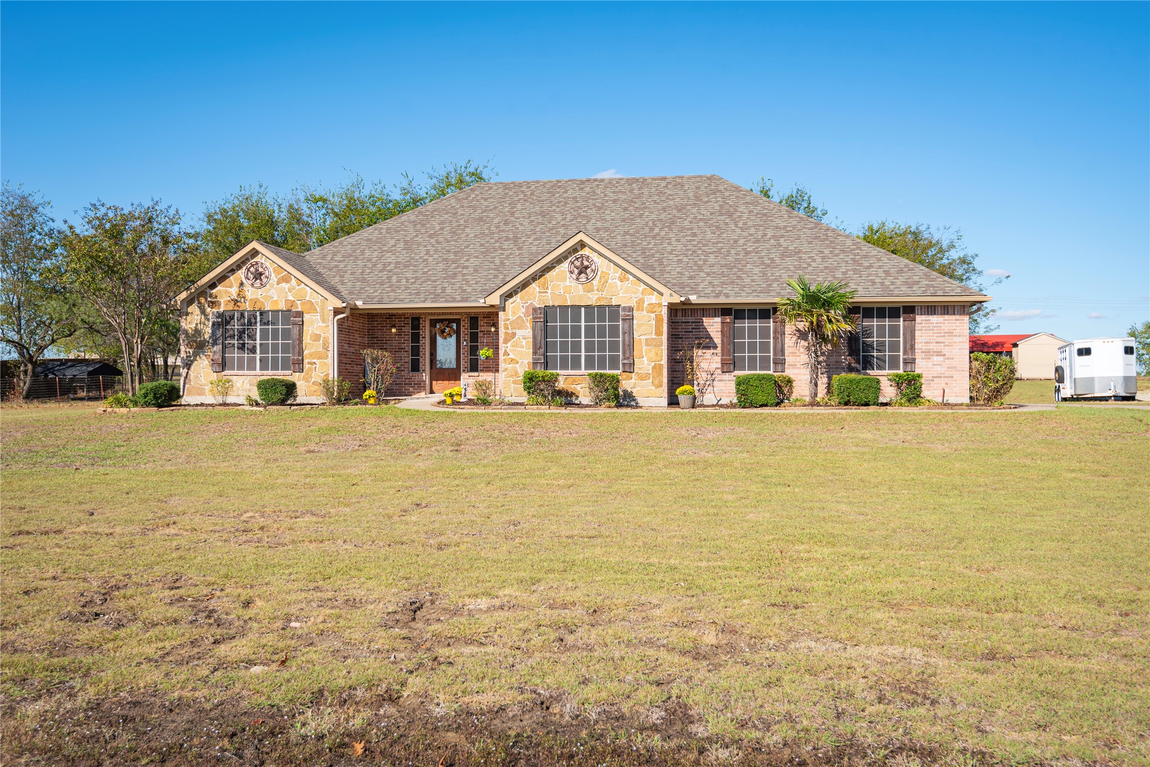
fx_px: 1022
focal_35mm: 32
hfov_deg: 58.7
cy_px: 384
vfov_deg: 41.1
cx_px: 575
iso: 100
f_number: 7.1
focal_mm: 32
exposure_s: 1/250
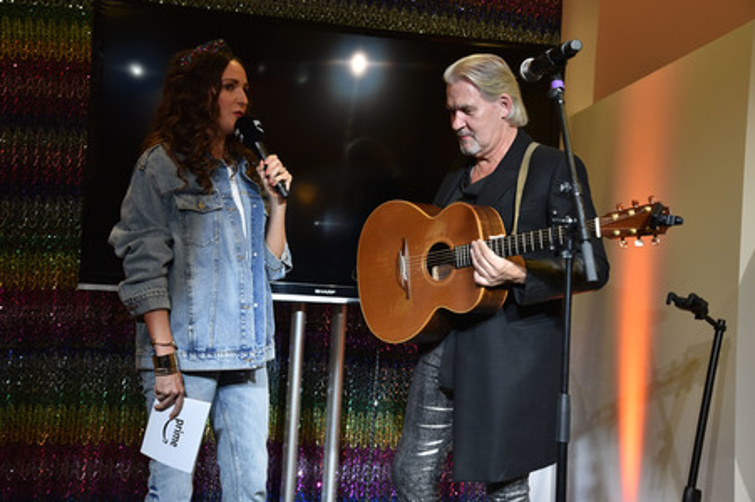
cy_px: 251
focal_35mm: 46
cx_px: 378
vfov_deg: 29.2
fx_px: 964
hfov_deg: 42.8
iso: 800
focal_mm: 46
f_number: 6.3
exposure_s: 1/125
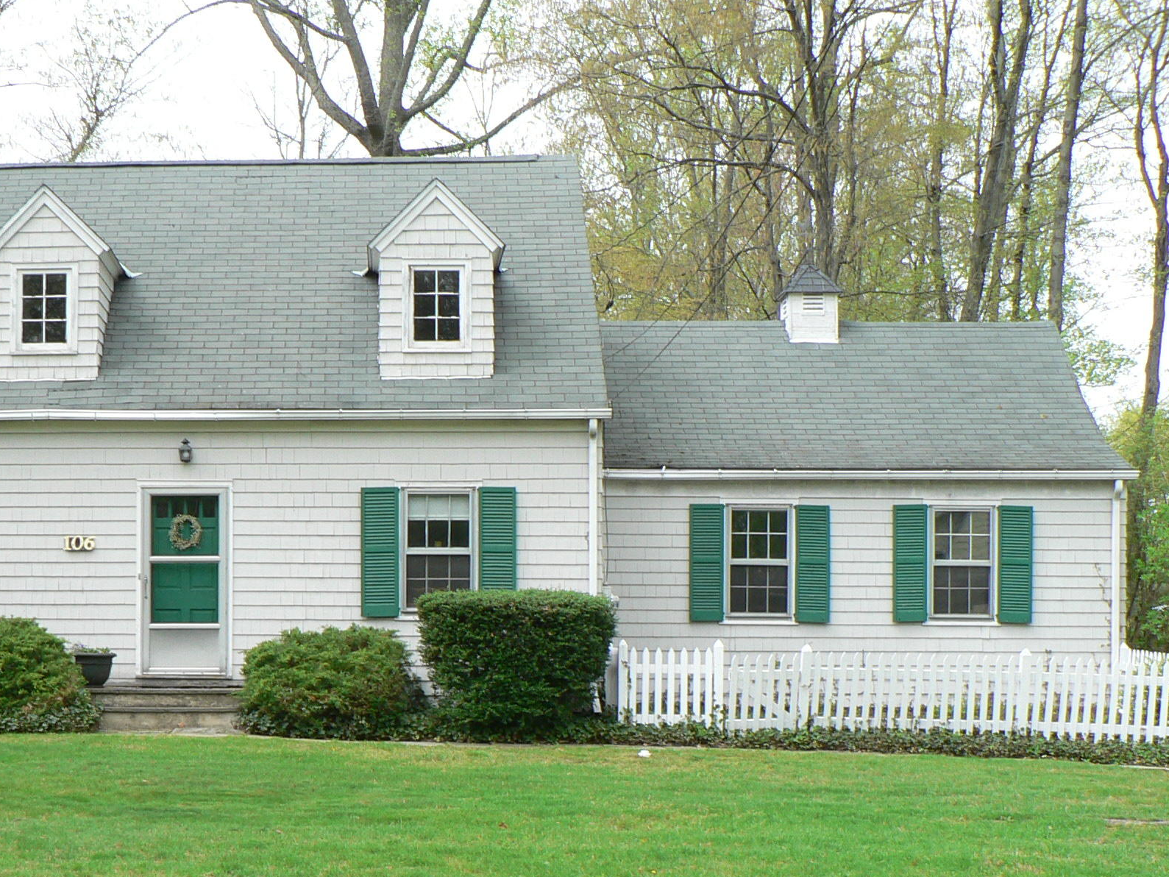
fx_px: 1959
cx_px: 284
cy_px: 686
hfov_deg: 32.6
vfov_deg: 24.9
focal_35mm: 58
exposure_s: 1/200
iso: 80
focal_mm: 6
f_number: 4
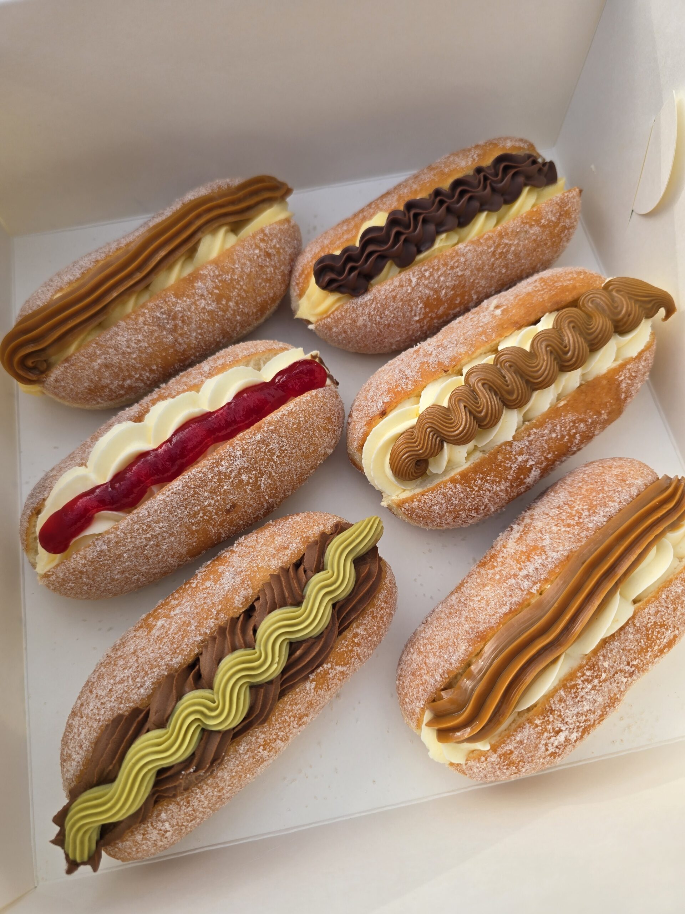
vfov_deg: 73.9
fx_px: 607
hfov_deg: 58.9
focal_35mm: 23
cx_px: 342
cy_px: 457
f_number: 1.7
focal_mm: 6.3
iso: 12
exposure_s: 1/382
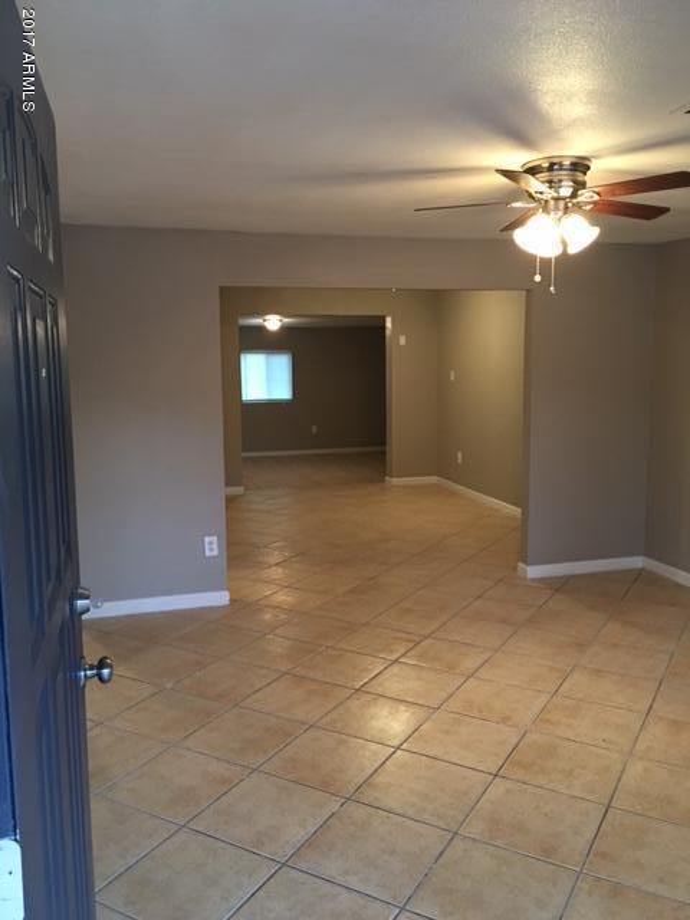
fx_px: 771
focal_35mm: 29
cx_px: 345
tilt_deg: -5.8
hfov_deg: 48.2
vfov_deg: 61.7
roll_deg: +0.0
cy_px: 460
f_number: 2.2
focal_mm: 4.15
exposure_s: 1/15
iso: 80
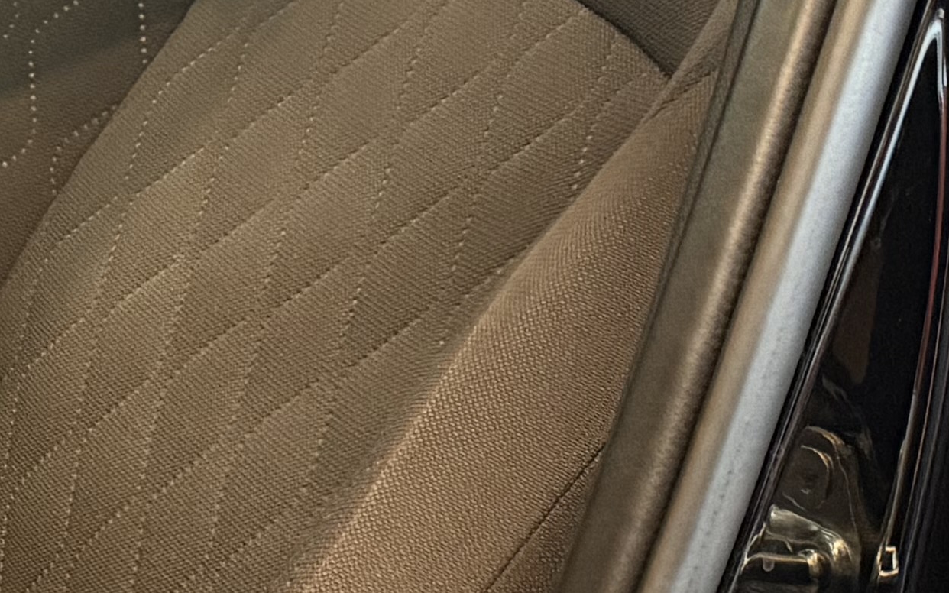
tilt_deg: -19.1
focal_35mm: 117
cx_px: -704
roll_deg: -0.3
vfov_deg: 11.2
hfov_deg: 15.6
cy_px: 193
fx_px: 3026
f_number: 1.78
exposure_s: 1/50
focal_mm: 6.76
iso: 640
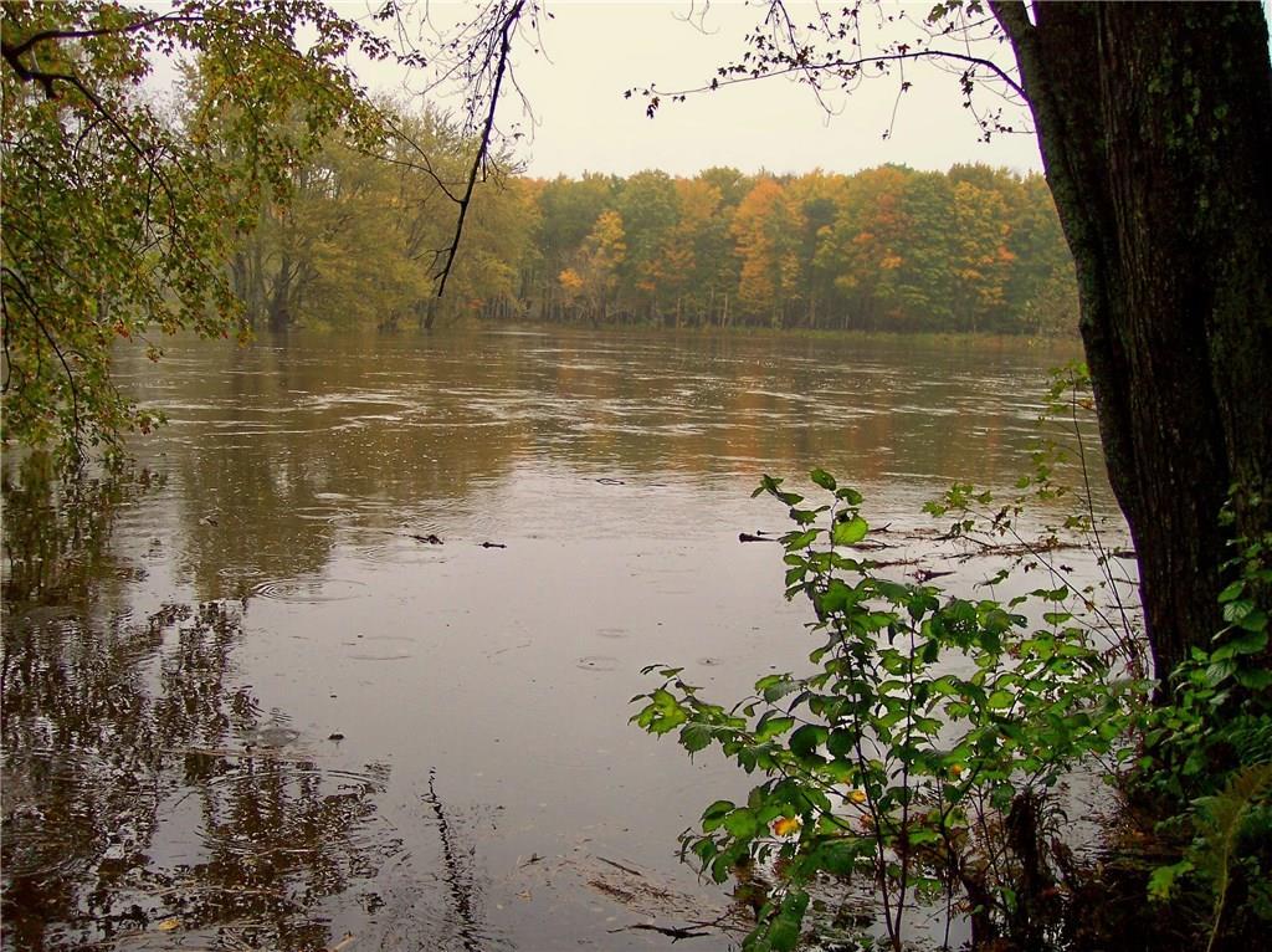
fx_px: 1395
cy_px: 476
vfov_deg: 37.7
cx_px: 636
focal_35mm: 38
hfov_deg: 49.0
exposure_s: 1/500
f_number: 2.8
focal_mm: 8
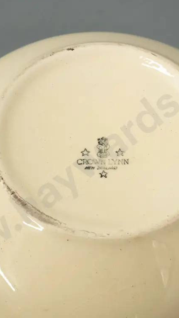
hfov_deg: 19.4
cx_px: 99
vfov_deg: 33.8
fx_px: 523
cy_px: 157
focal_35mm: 62
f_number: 5.6
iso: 3200
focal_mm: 21
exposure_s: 1/320
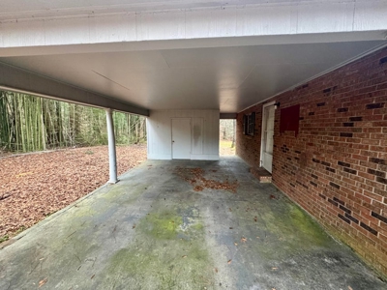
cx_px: 194
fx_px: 157
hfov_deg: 102.1
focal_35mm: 14
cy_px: 145
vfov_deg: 85.7
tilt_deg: -7.4
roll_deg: +0.0
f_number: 2.2
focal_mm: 2.22
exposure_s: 1/60
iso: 500
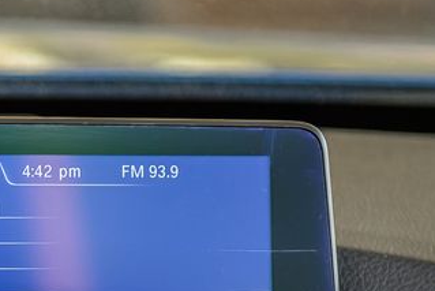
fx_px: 3397
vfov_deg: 4.9
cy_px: 328
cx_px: -61
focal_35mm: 281
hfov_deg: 7.3
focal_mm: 70
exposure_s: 1/80
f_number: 4
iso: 400
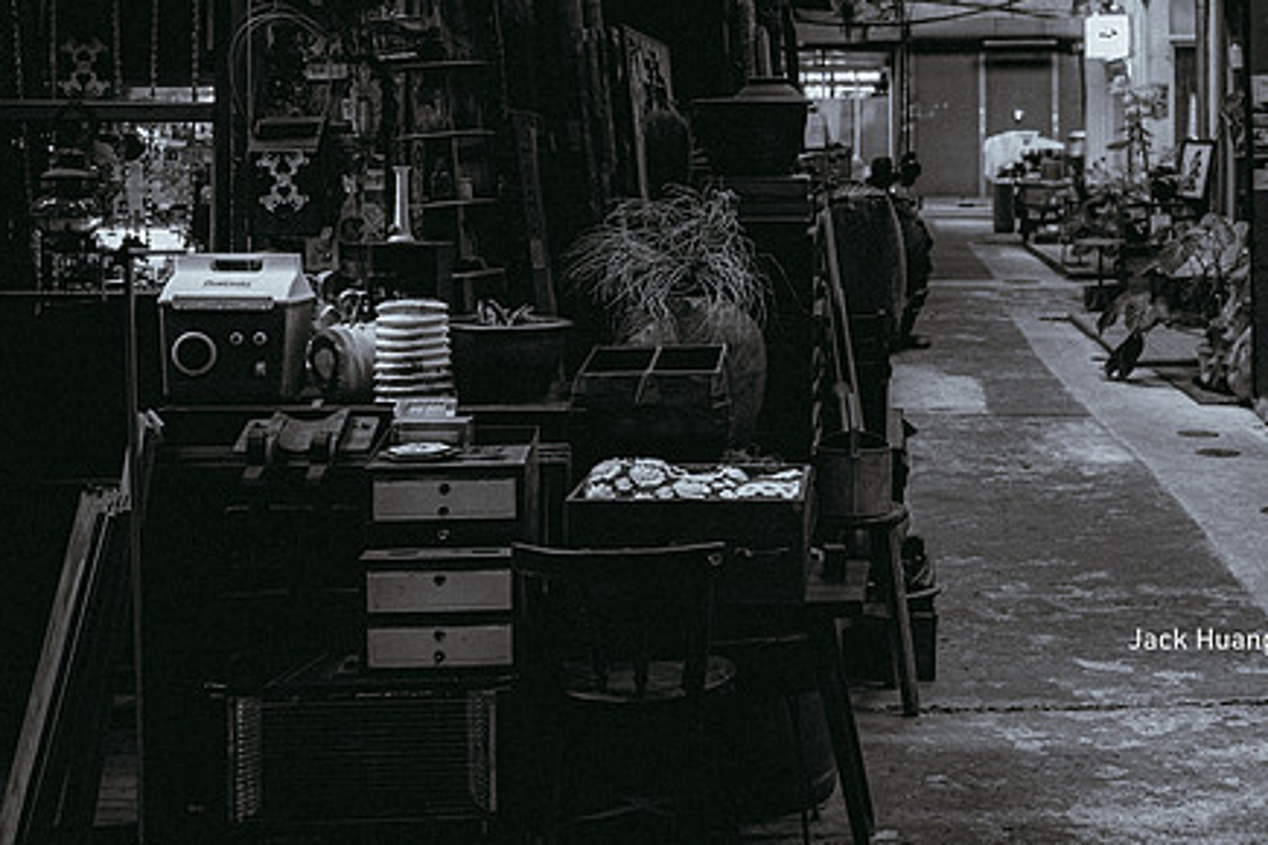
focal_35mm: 52
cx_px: 979
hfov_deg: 37.1
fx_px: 1831
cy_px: 149
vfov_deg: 25.5
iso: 400
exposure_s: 1/40
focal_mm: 29
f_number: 2.8
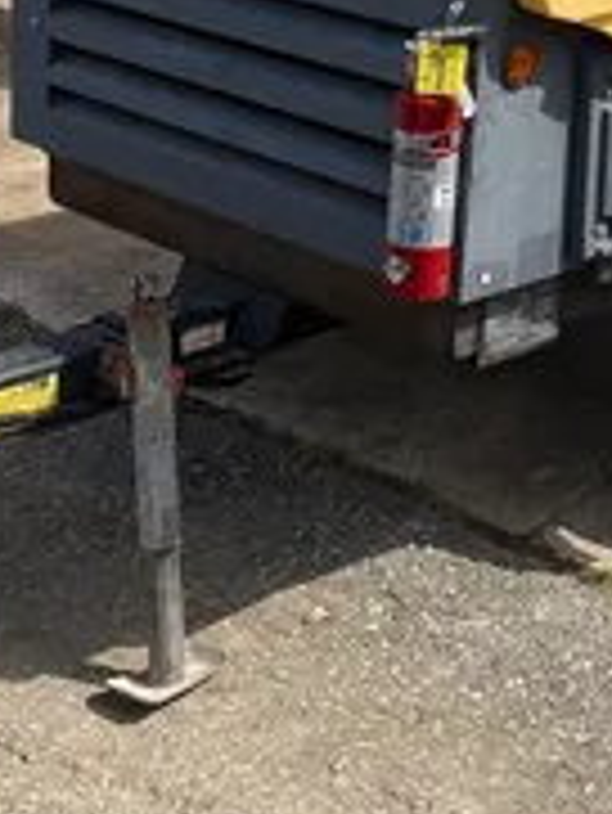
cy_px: 155
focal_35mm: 79
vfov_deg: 24.3
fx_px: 1860
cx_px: 378
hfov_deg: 18.7
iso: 50
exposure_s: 1/2513
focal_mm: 5.1
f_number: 1.6
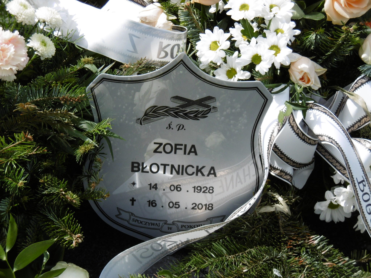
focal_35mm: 104
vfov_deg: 14.2
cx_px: 186
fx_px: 1115
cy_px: 139
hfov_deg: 18.9
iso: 100
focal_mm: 18.6
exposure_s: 1/500
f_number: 4.8
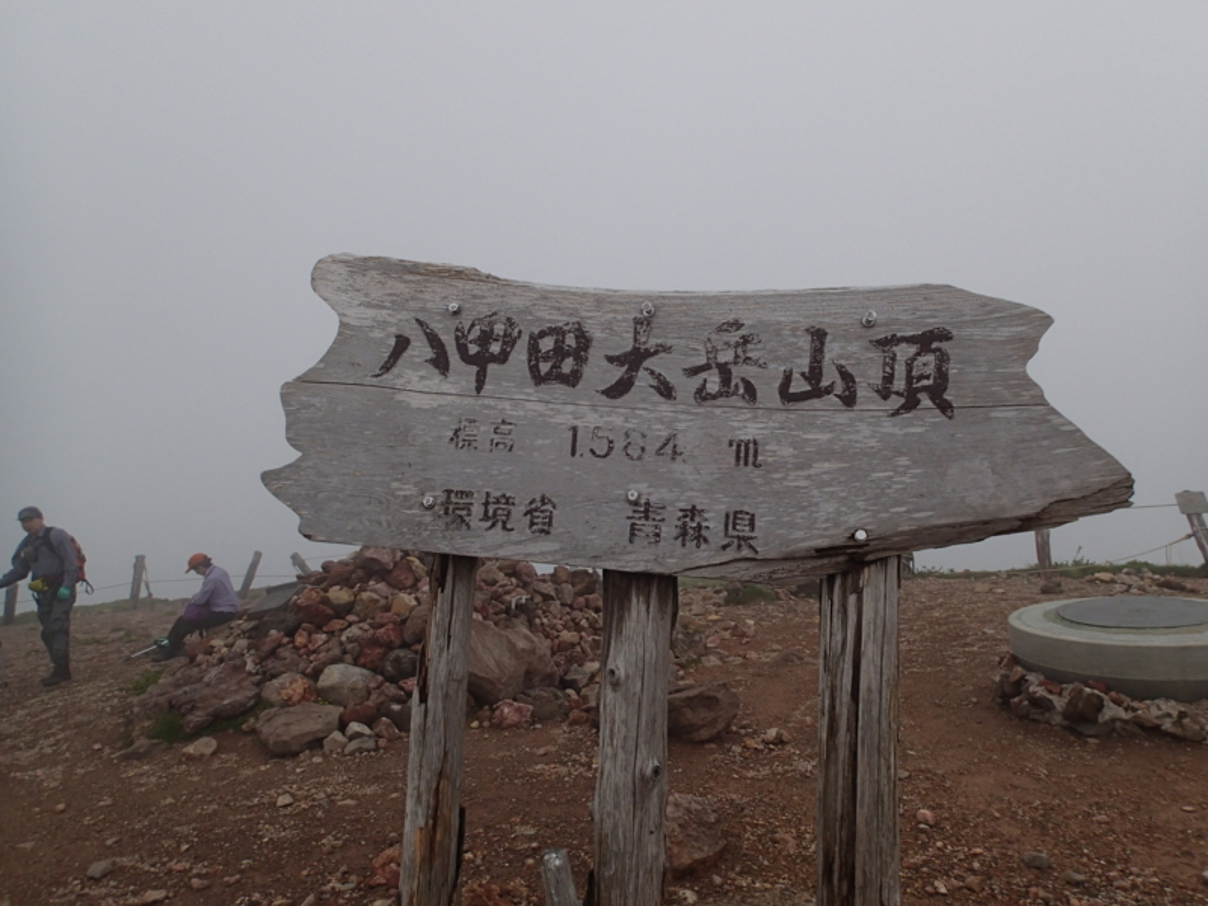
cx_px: 604
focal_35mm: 25
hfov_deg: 69.4
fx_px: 872
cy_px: 453
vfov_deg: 54.9
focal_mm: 4.5
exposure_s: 1/320
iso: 100
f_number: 8
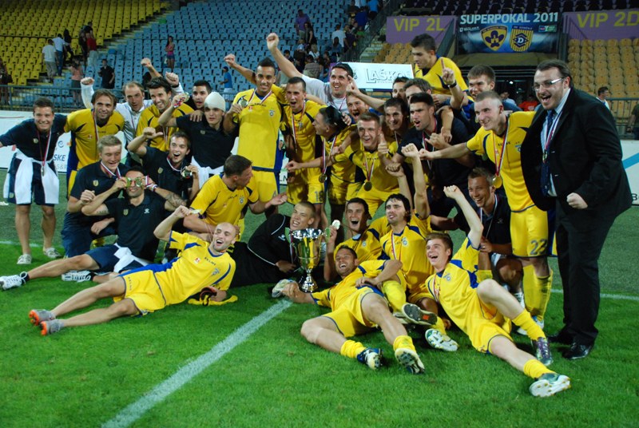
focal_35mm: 39
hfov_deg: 49.5
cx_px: 320
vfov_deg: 34.3
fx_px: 693
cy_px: 214
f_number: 4
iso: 1000
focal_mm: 26
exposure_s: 1/125
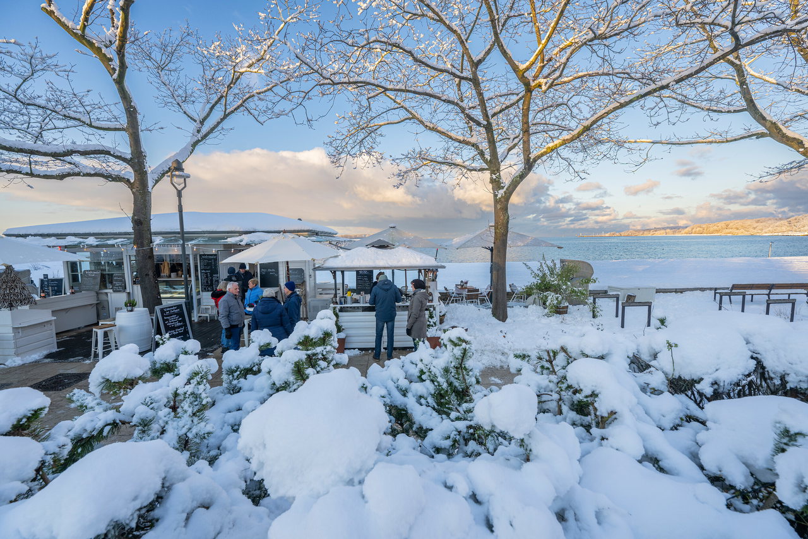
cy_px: 270
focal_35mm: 14
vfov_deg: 81.2
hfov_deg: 104.2
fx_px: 314
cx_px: 404
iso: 160
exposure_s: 1/200
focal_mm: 14
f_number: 6.3
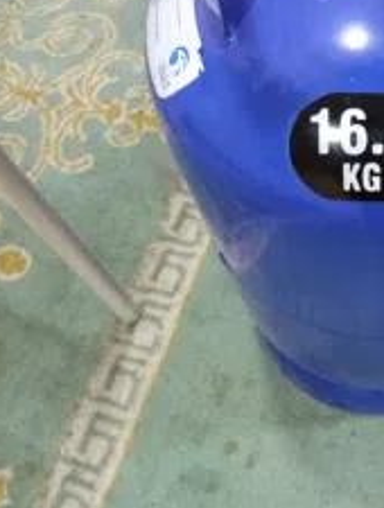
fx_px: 677
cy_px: 271
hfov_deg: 30.6
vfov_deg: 41.1
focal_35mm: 46
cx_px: 328
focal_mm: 4.15
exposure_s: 1/33.3
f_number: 1.8
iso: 488
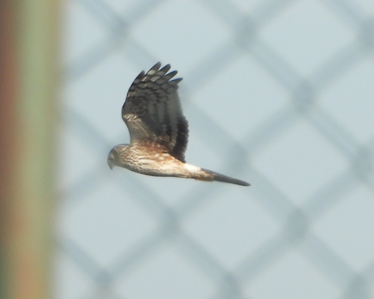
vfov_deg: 2.8
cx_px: 179
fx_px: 6166
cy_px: 150
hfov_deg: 3.5
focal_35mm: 557
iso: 100
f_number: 5
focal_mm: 95.8
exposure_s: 1/640
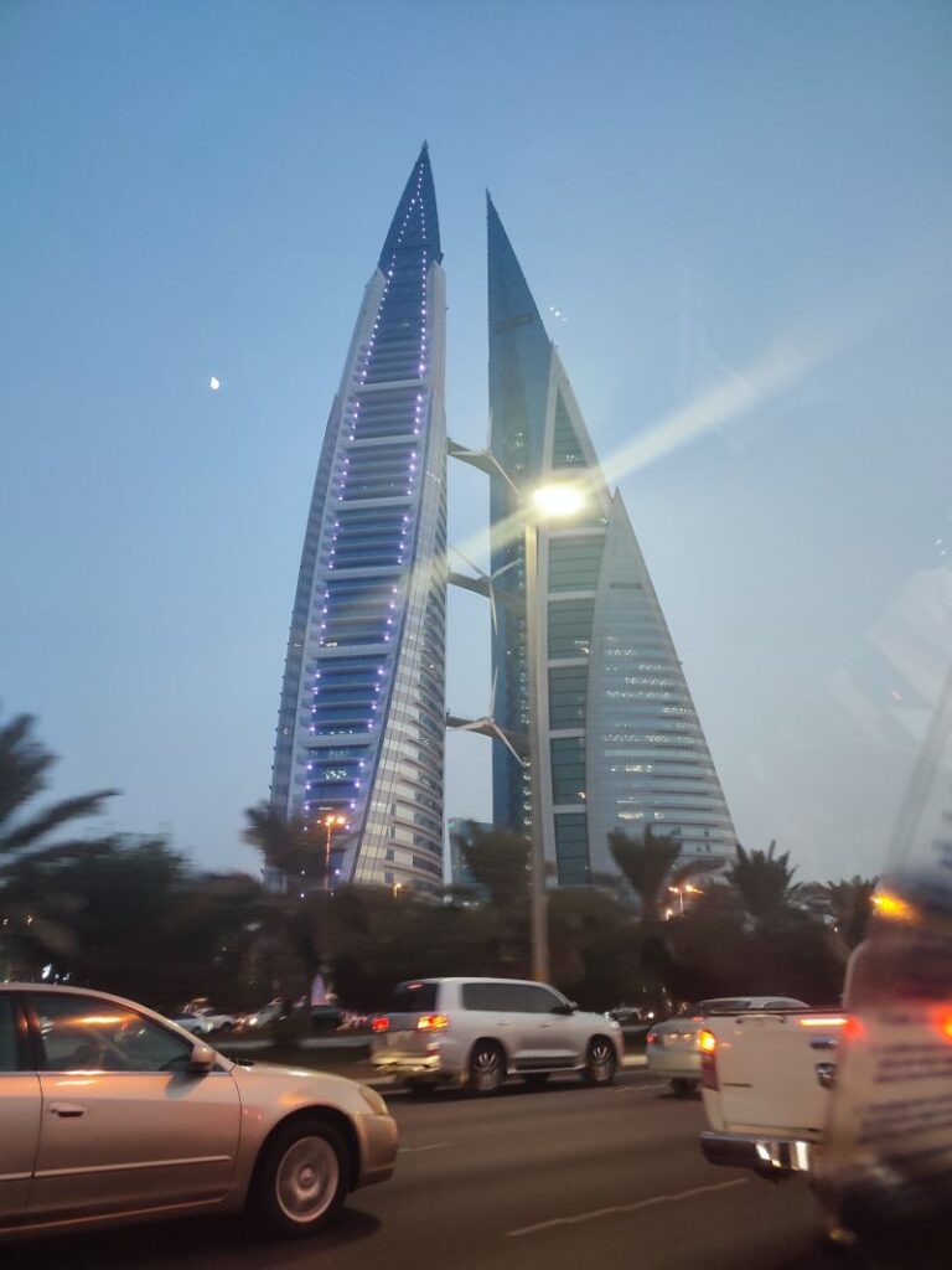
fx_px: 917
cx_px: 476
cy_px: 635
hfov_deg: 54.9
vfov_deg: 69.4
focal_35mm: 25
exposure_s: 1/20
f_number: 1.9
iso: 1104
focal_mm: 6.04
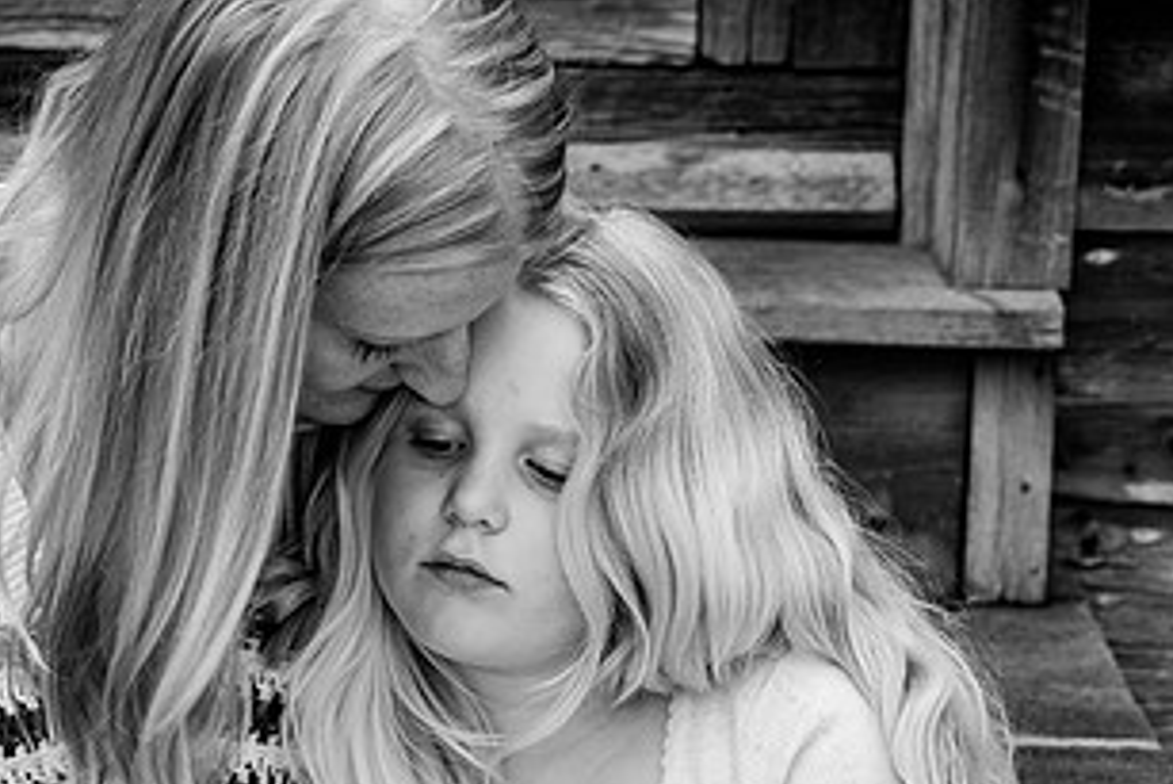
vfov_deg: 11.7
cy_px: 545
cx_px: 436
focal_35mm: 117
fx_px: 3814
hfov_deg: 17.5
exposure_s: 1/250
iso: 200
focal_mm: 62
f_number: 5.6
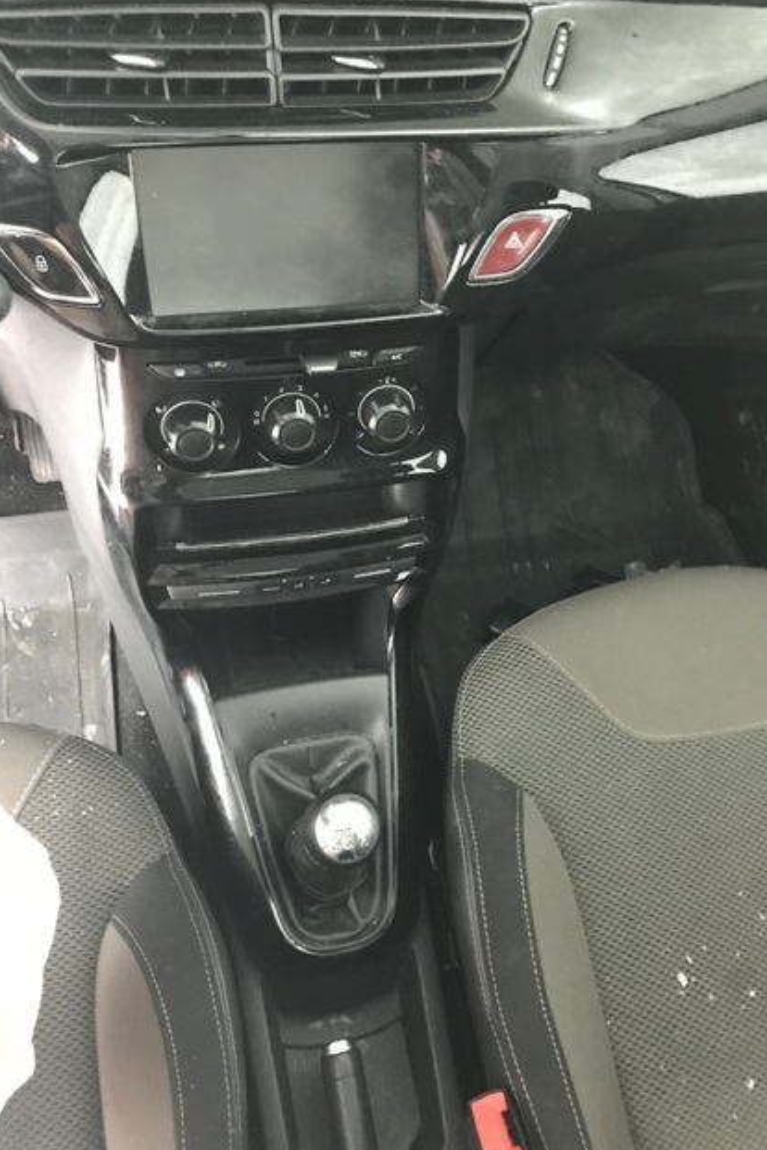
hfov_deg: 43.6
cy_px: 570
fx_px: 959
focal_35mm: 30
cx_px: 411
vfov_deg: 61.9
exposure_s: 1/4
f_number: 1.8
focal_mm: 3.99
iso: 100
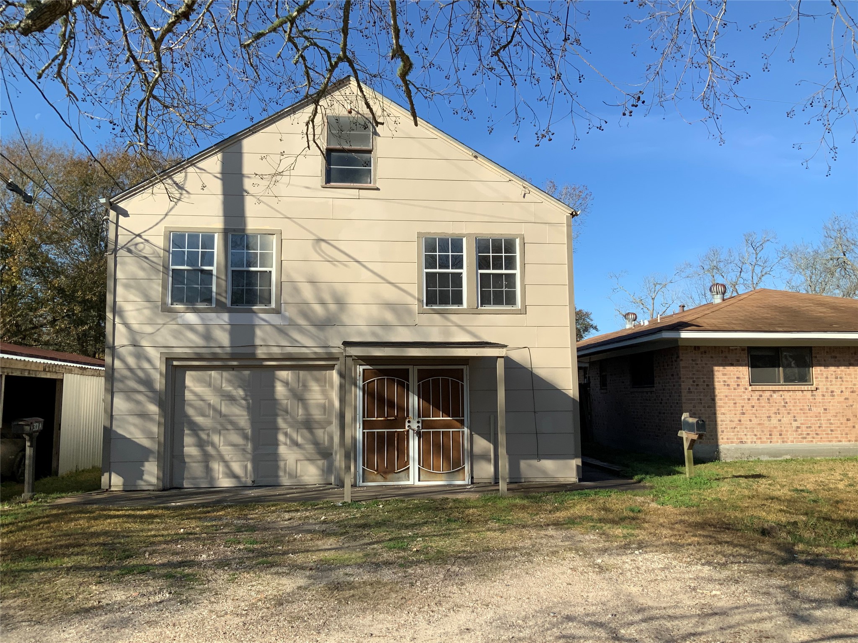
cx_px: 429
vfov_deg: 48.2
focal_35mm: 29
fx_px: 719
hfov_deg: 61.7
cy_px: 322
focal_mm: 3
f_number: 1.8
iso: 16
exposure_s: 1/1786
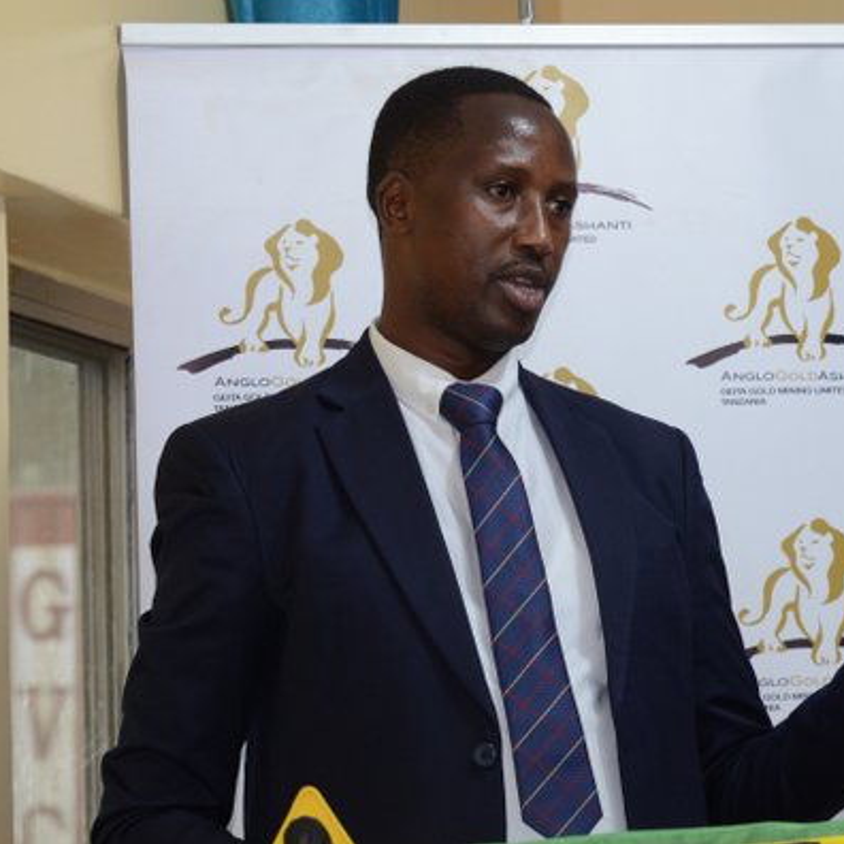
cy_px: 422
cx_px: 526
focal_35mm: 135
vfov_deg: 12.9
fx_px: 3724
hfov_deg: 12.9
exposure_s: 1/80
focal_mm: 70
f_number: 5
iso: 1000
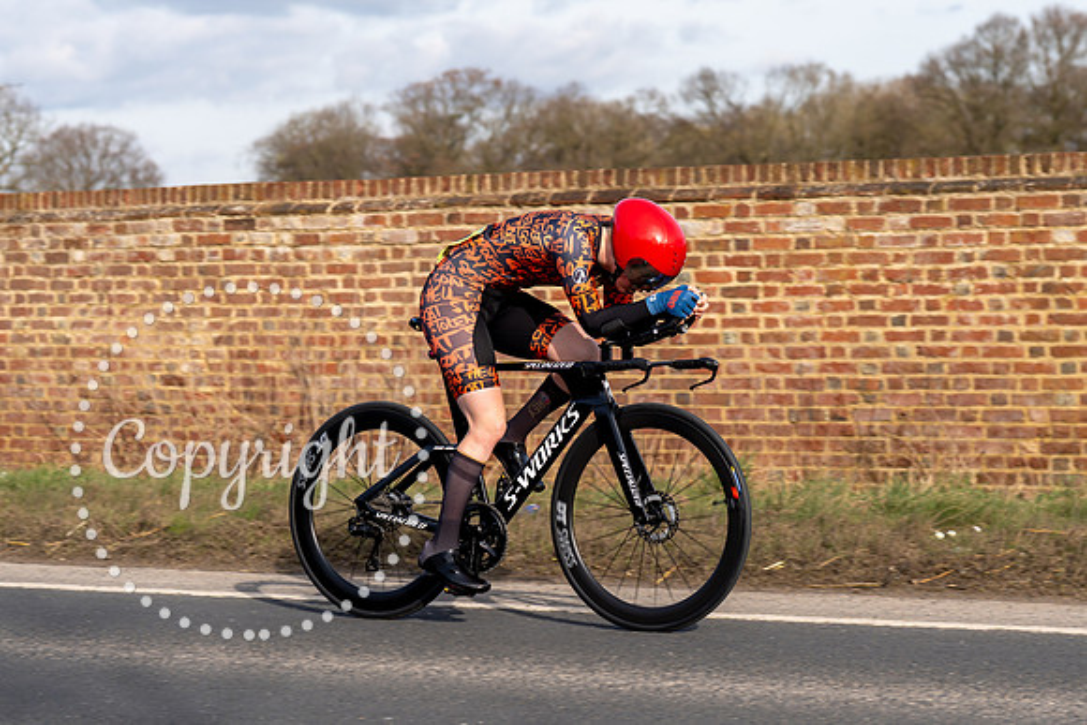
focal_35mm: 102
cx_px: 605
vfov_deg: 13.4
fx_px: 3079
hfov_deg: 20.0
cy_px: 294
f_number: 4
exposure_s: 1/800
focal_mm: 70
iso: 100
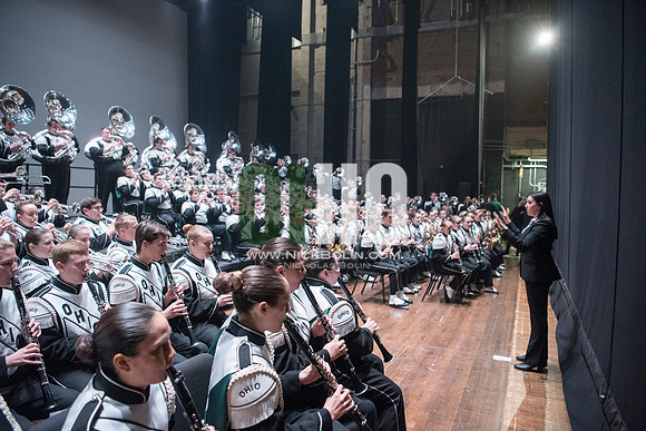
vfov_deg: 53.2
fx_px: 431
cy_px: 216
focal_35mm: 24
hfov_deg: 73.7
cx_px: 323
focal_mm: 24
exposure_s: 1/200
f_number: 2.8
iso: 4000
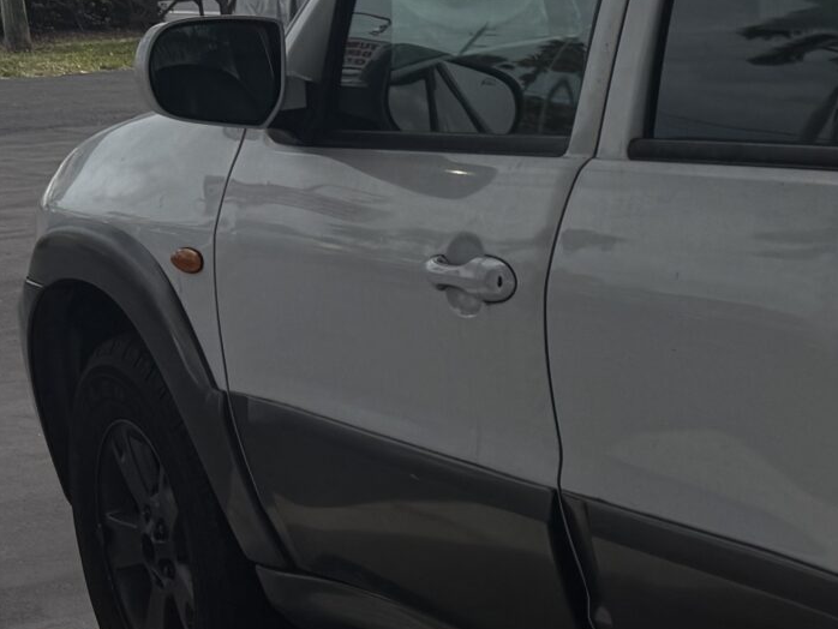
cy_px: 474
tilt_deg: -15.4
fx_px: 2131
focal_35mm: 88
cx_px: 1456
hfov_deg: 18.2
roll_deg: -0.2
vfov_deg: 16.7
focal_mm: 6.76
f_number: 1.78
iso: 80
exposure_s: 1/7937
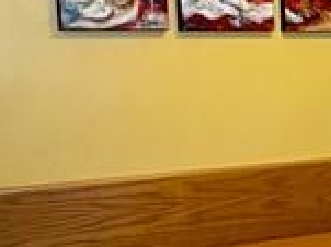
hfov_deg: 17.6
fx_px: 908
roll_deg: -0.6
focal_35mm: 95
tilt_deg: -6.7
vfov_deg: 15.5
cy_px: 144
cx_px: 557
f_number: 2.2
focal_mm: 2.22
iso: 160
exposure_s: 1/60
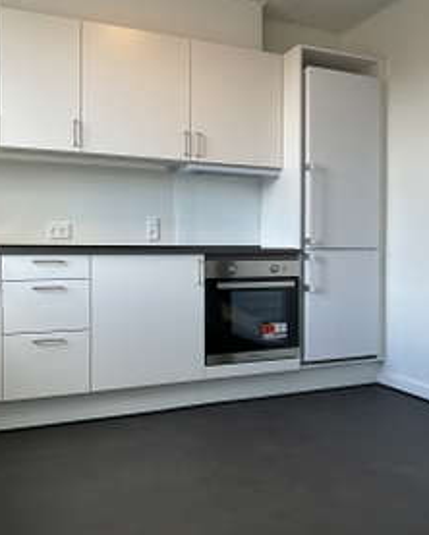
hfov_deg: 38.5
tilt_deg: -2.6
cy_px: 268
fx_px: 602
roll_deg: +0.0
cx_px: 303
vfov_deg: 47.9
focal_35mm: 38
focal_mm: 3
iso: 50
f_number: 1.8
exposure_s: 1/122
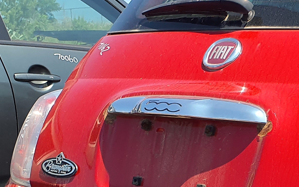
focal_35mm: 96
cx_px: 330
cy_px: 204
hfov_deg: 20.6
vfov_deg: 13.4
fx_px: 782
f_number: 1.9
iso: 40
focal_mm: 3.58
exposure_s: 1/1080
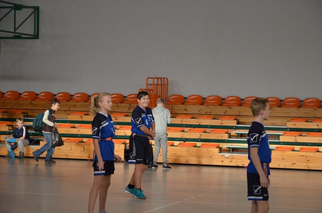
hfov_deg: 18.2
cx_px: 161
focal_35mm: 112
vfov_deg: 12.1
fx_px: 1004
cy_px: 106
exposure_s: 1/400
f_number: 5.3
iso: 1600
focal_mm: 75
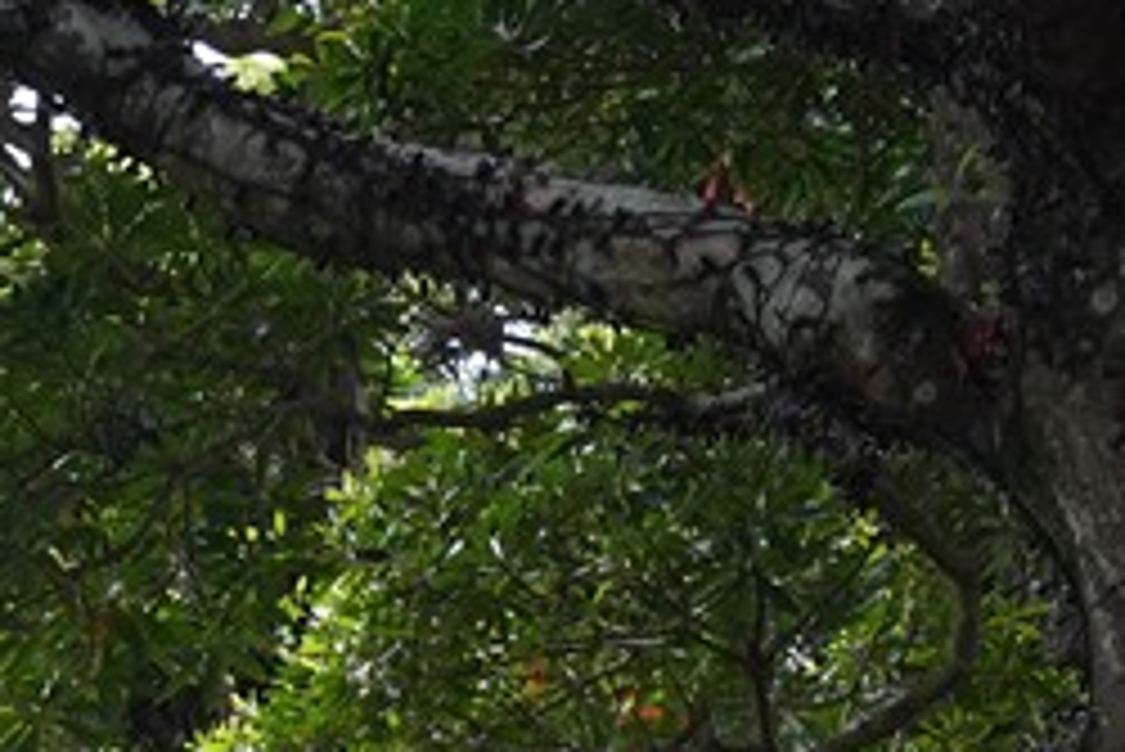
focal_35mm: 280
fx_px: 8755
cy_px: 1099
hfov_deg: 7.4
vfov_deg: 4.9
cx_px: 580
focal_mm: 35
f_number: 5.6
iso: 800
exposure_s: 1/100
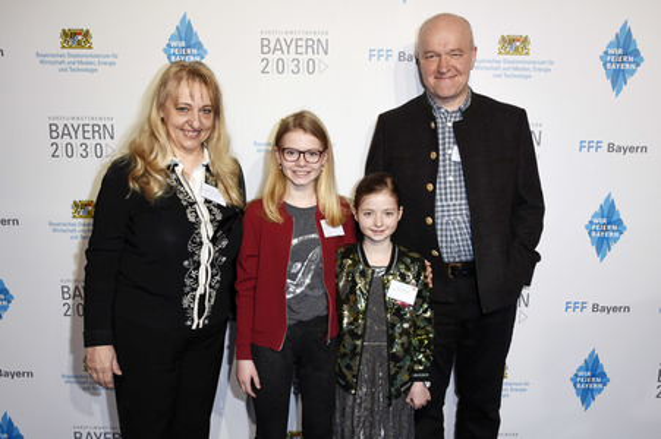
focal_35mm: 33
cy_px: 220
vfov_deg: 39.9
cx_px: 330
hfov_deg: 57.3
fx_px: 605
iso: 640
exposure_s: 1/100
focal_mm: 22
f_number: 6.3
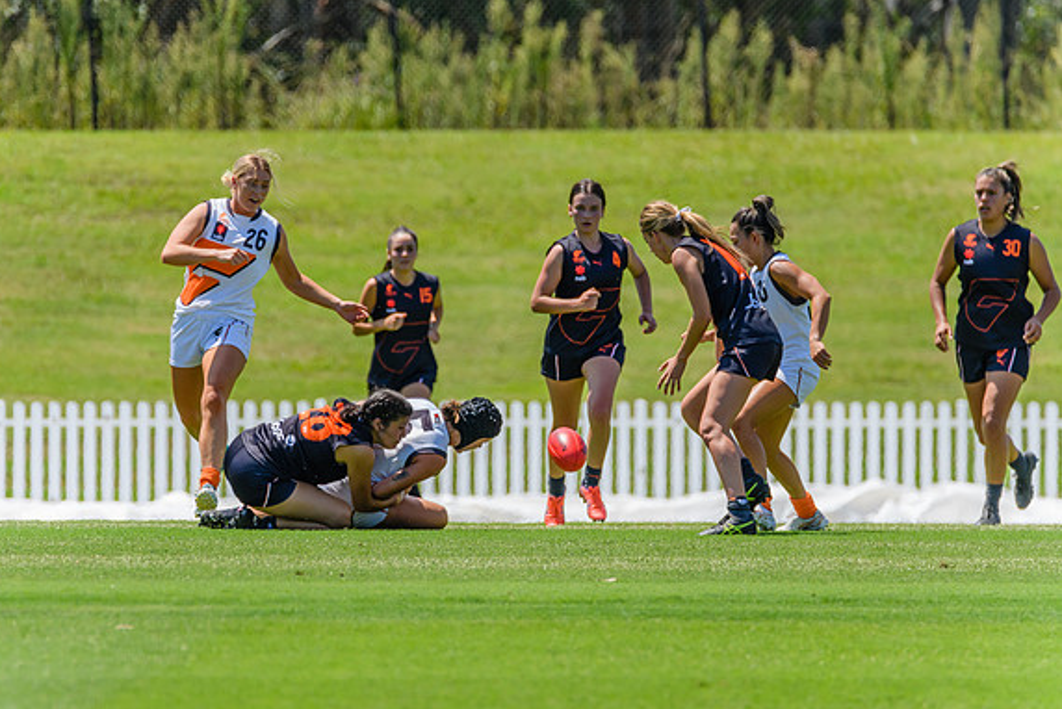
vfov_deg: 2.1
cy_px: 351
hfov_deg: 3.1
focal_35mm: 662
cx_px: 478
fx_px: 19538
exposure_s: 1/1600
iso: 800
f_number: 10
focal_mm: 600
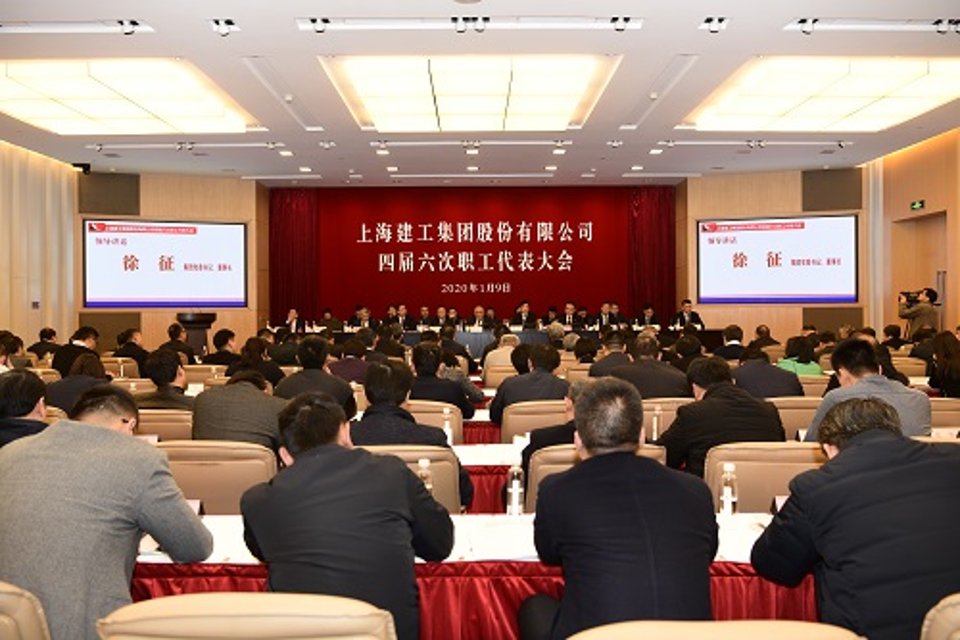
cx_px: 480
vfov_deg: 44.9
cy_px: 320
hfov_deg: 63.7
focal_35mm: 29
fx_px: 773
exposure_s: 1/60
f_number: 4.5
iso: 400
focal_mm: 29
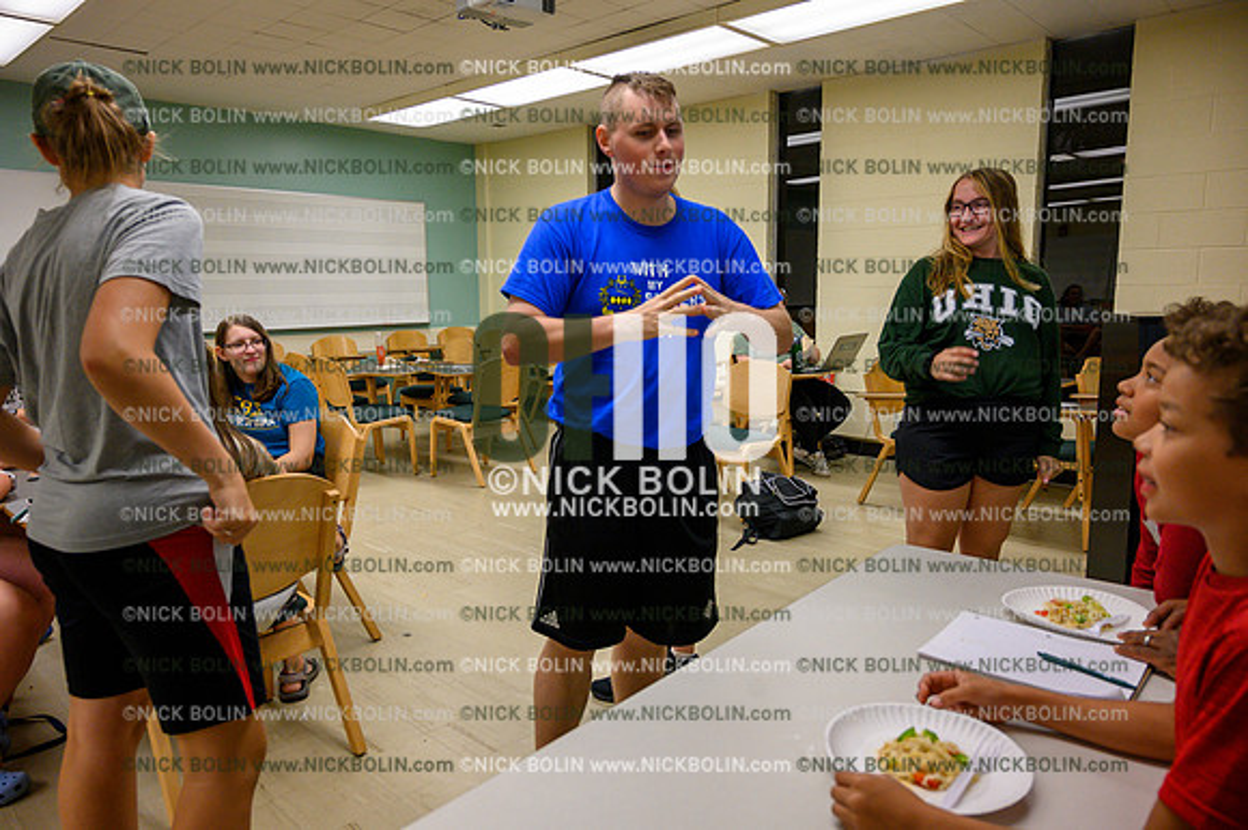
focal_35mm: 24
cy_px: 415
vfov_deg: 53.1
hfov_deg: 73.8
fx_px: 831
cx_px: 624
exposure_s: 1/250
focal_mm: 24
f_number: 4.5
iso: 1600
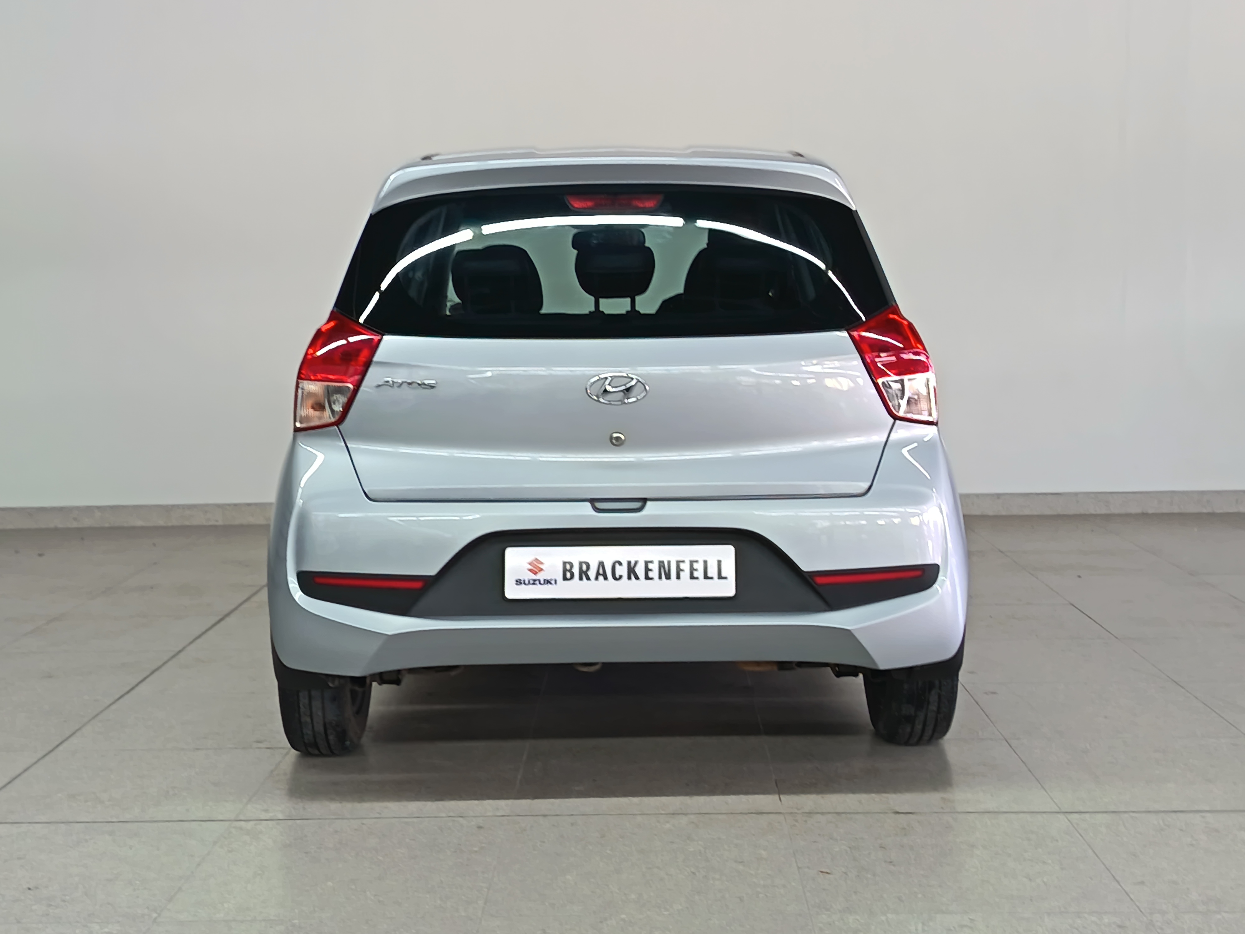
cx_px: 622
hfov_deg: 39.7
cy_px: 467
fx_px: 1726
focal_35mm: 48
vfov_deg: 30.3
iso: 695
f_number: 1.75
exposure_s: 1/30
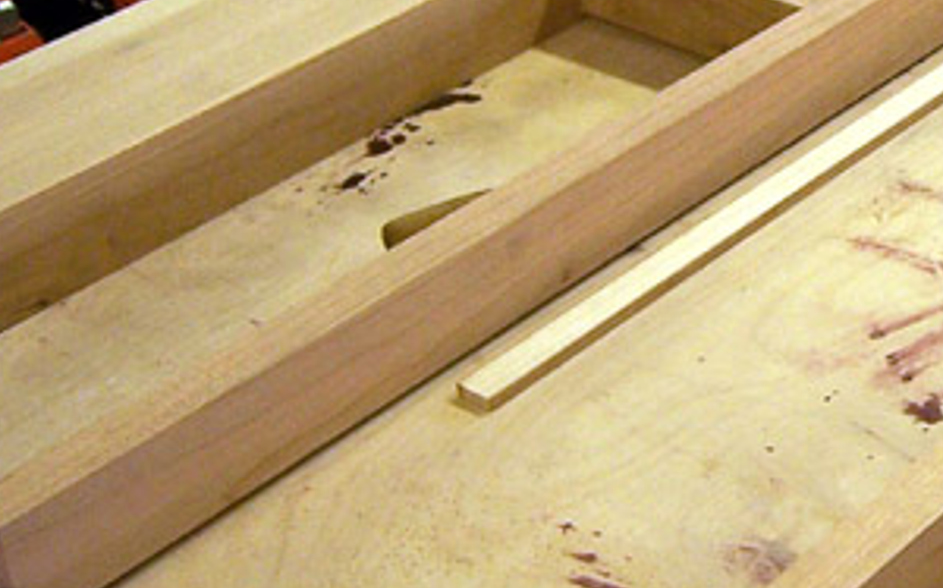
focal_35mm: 84
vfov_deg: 15.4
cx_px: 1059
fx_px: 2157
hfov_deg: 23.1
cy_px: 119
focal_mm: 5.5
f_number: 3.4
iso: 100
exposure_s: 1/30
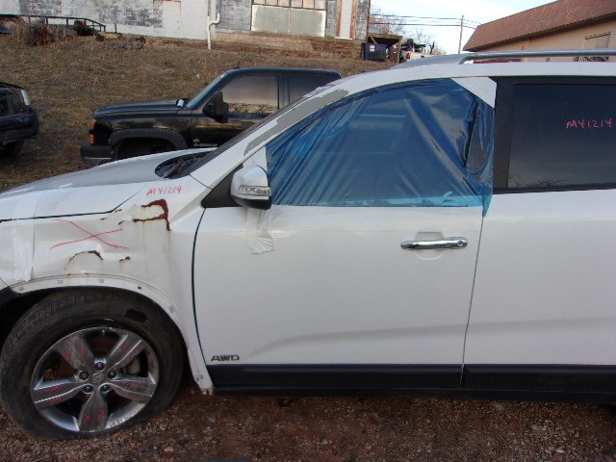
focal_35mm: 27
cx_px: 308
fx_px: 480
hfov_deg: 65.3
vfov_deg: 51.4
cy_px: 231
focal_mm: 4.9
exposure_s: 1/85
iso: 80
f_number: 3
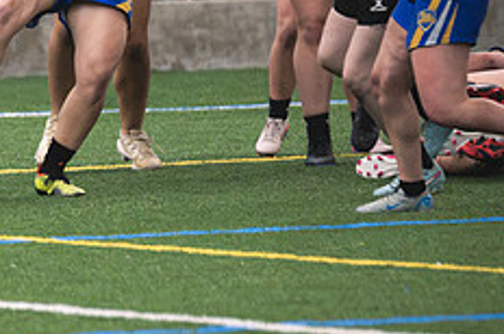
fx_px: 10485
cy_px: 102
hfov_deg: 2.8
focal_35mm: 750
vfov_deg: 1.8
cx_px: -7
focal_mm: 200
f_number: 2.8
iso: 9000
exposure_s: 1/640
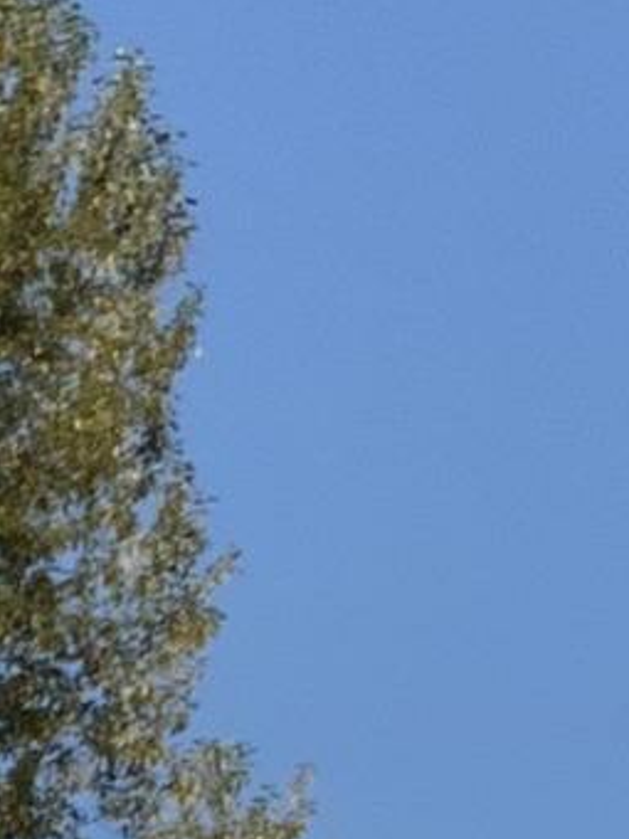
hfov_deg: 7.6
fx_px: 4676
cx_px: 787
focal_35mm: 193
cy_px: 1690
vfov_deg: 9.6
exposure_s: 1/611
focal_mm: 2.87
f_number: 2.2
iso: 16
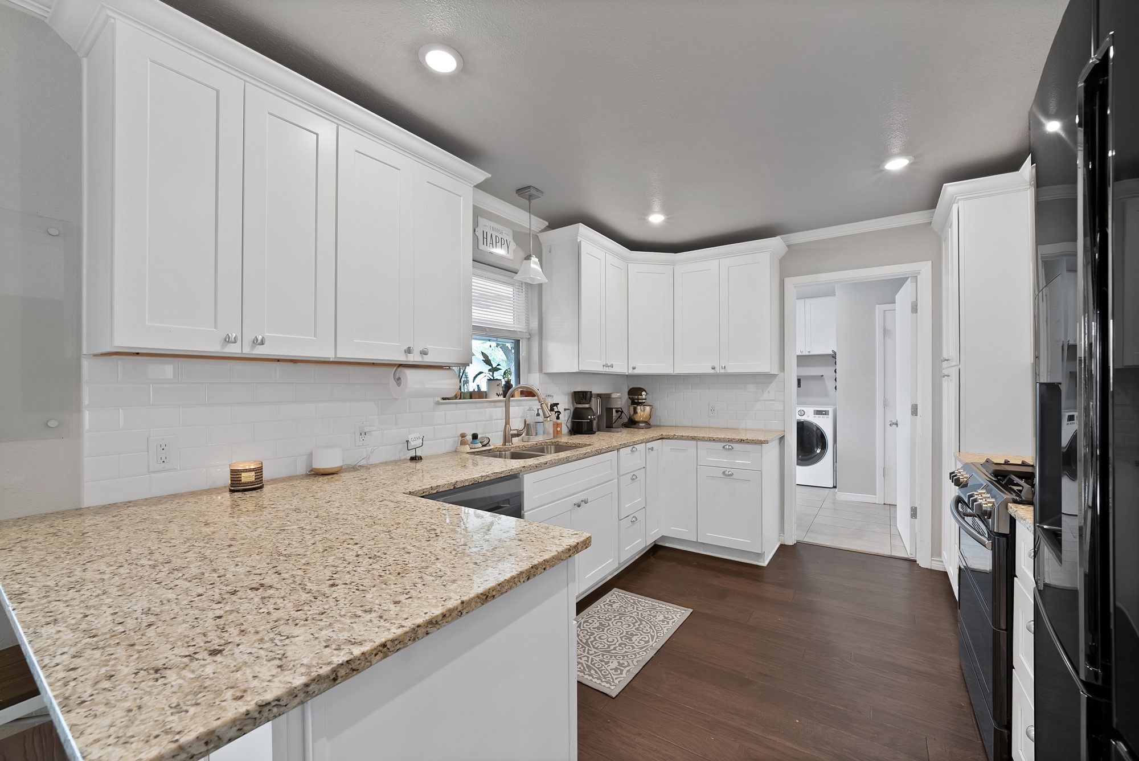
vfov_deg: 81.3
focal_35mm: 14
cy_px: 380
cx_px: 570
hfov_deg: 104.2
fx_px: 443
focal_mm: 14
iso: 640
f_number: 9
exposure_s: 1/4
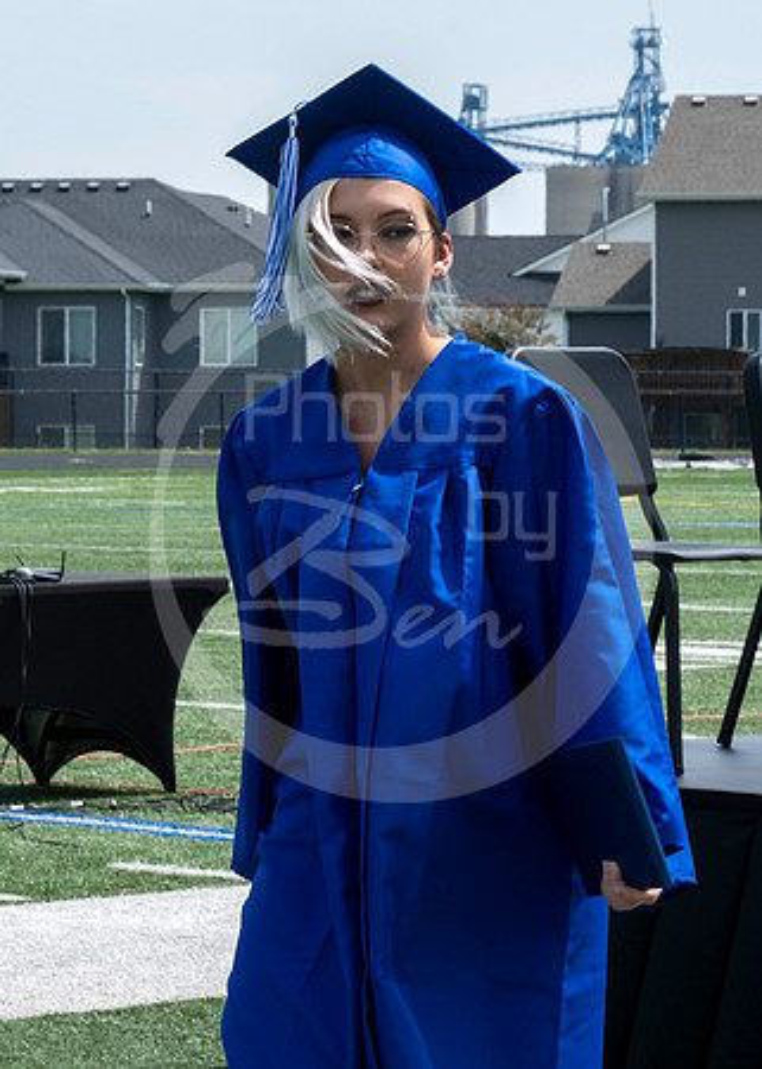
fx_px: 5375
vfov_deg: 11.3
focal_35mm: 177
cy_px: 306
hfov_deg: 8.1
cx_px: 13
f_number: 13
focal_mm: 70
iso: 200
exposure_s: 1/250
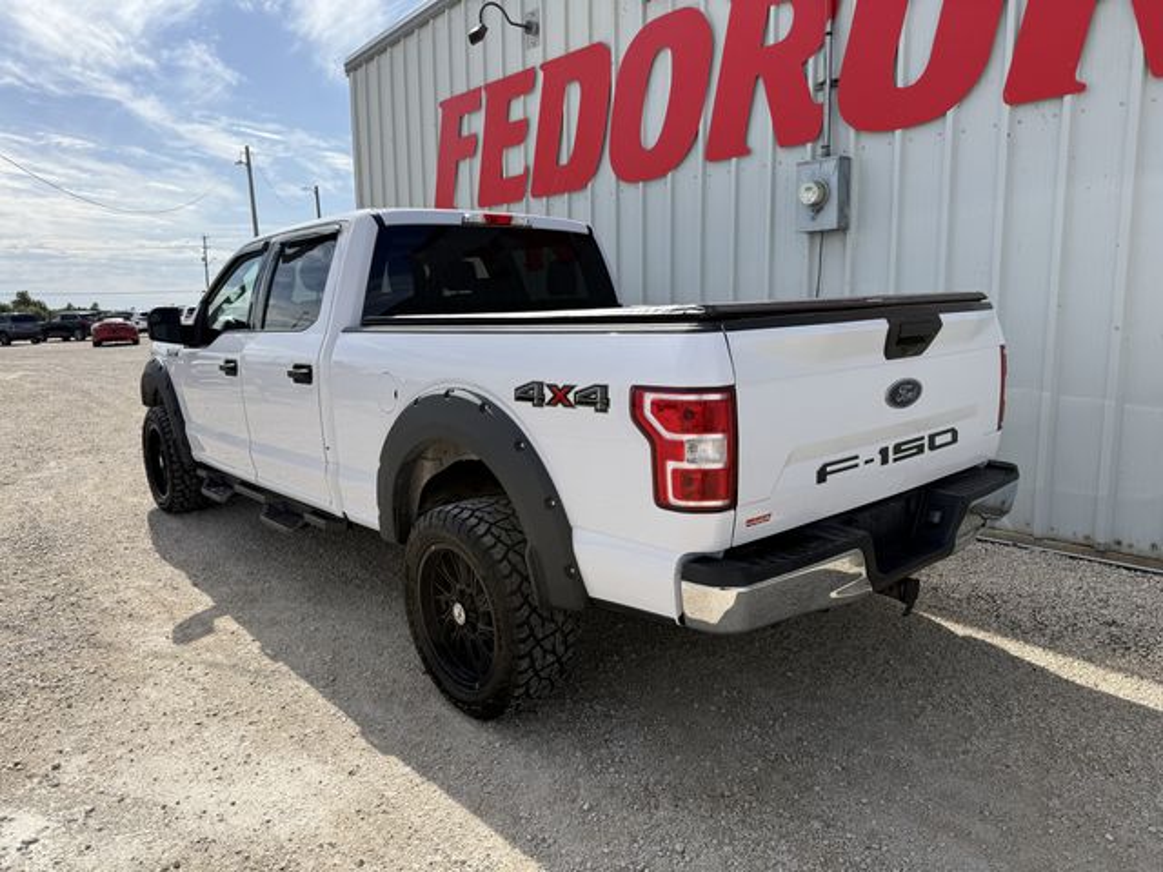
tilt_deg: -7.8
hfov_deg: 71.6
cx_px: 582
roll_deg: +0.7
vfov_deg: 56.8
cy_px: 436
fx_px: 806
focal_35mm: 24
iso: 80
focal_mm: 6.76
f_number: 1.78
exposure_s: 1/5319
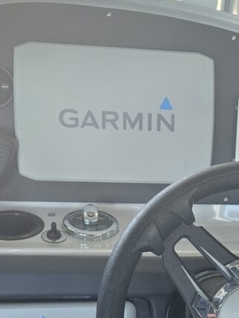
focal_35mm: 55
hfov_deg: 26.4
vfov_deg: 32.6
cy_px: 303
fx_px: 506
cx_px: 166
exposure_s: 1/142
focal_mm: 5.4
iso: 250
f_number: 1.8
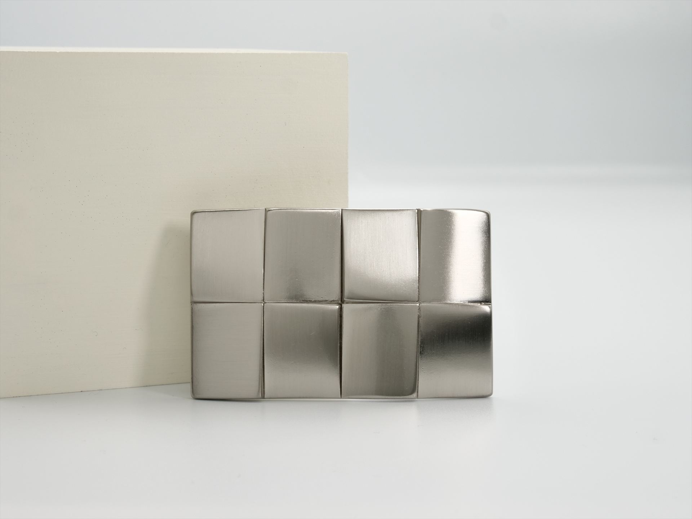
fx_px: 1399
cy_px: 260
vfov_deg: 21.0
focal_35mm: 70
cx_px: 346
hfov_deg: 27.8
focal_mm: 35
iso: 400
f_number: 11
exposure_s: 1/50
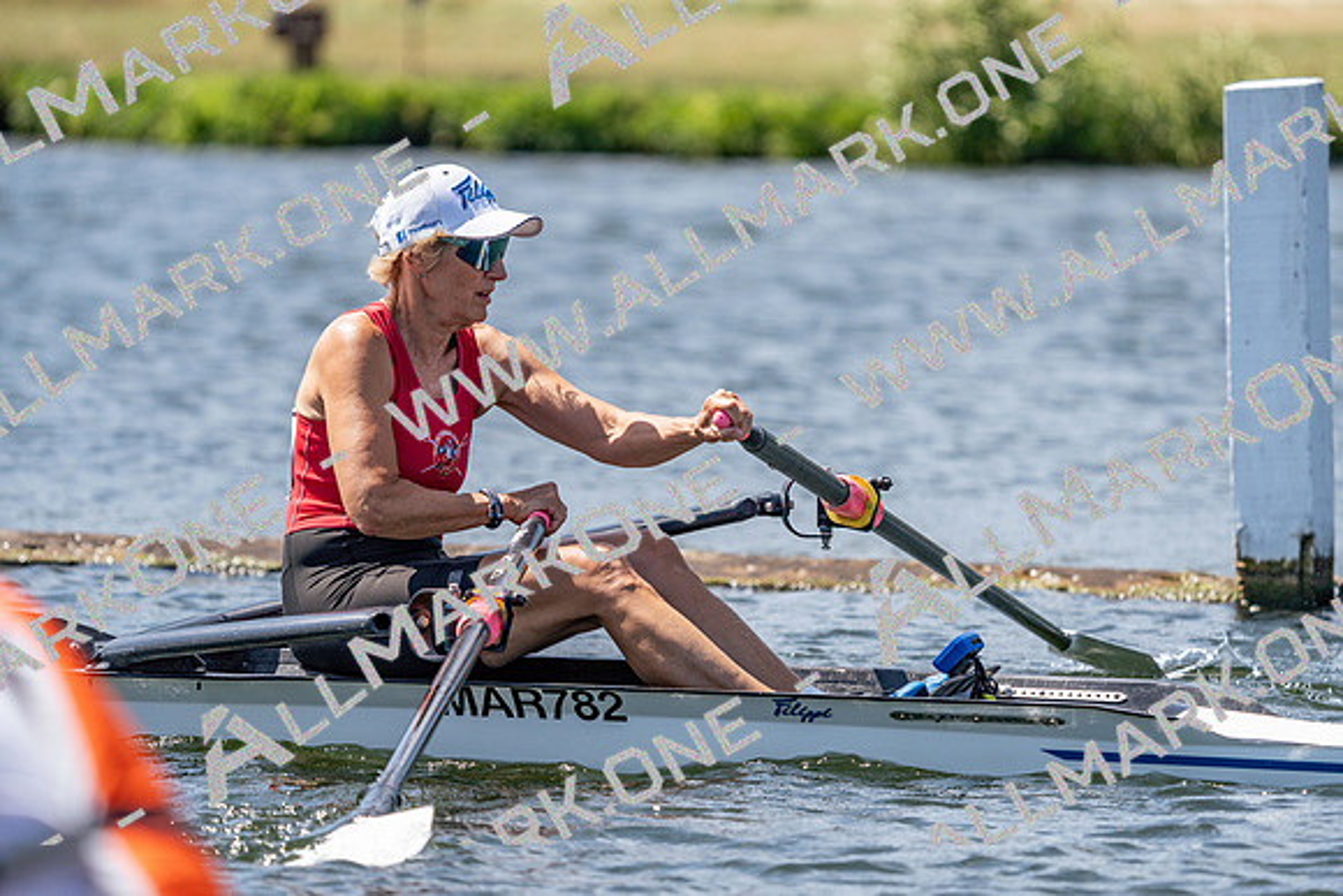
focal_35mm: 353
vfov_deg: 3.9
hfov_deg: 5.8
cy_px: 448
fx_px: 13171
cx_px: 672
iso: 320
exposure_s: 1/2000
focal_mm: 353
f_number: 6.3
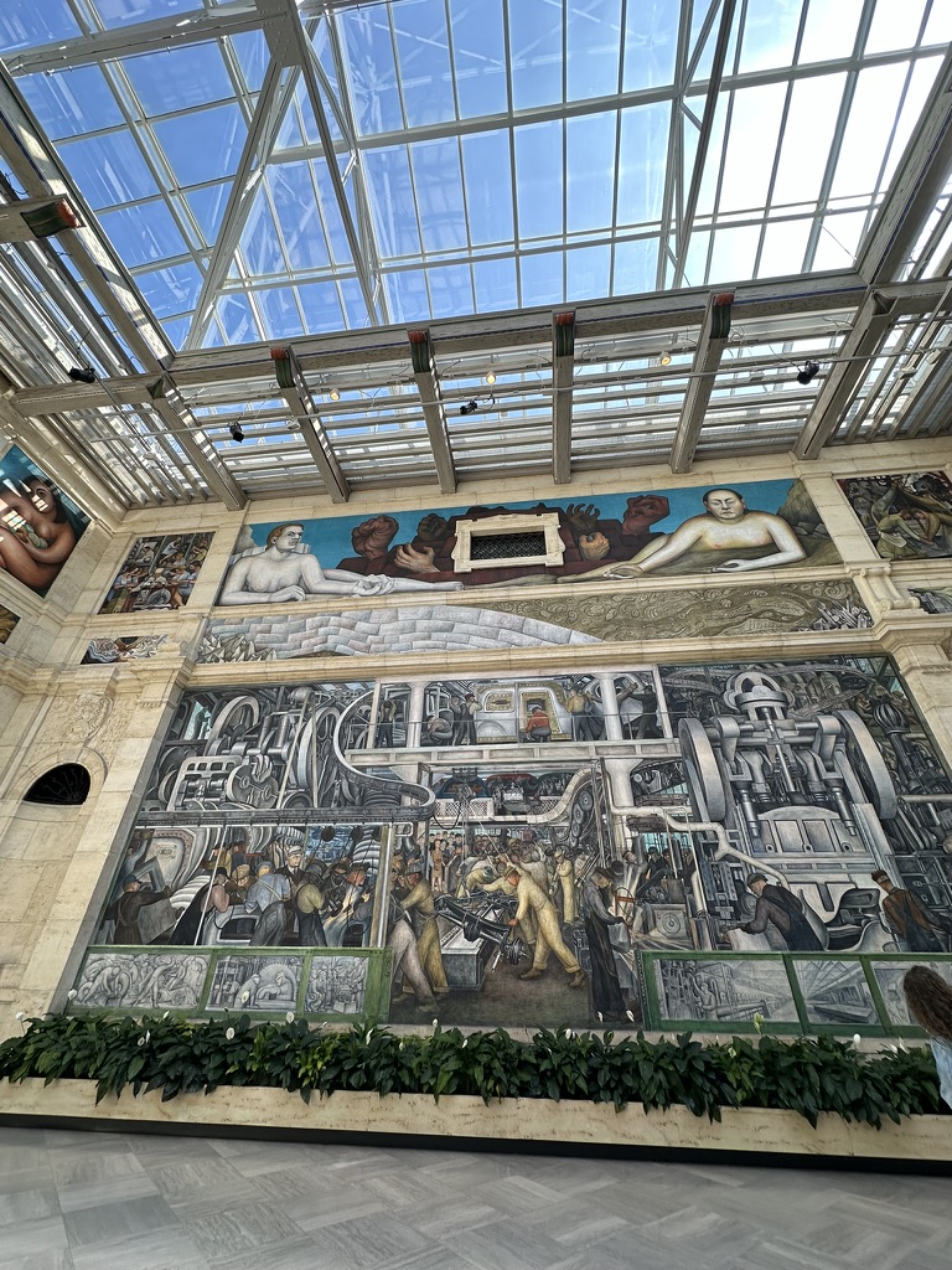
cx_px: 476
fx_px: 513
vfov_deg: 102.1
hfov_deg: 85.7
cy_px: 635
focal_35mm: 14
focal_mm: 2.22
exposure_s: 1/150
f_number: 2.2
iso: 40
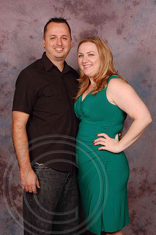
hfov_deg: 20.6
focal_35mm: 66
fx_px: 430
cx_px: 78
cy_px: 118
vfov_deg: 30.5
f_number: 10
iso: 200
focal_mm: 44
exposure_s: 1/125
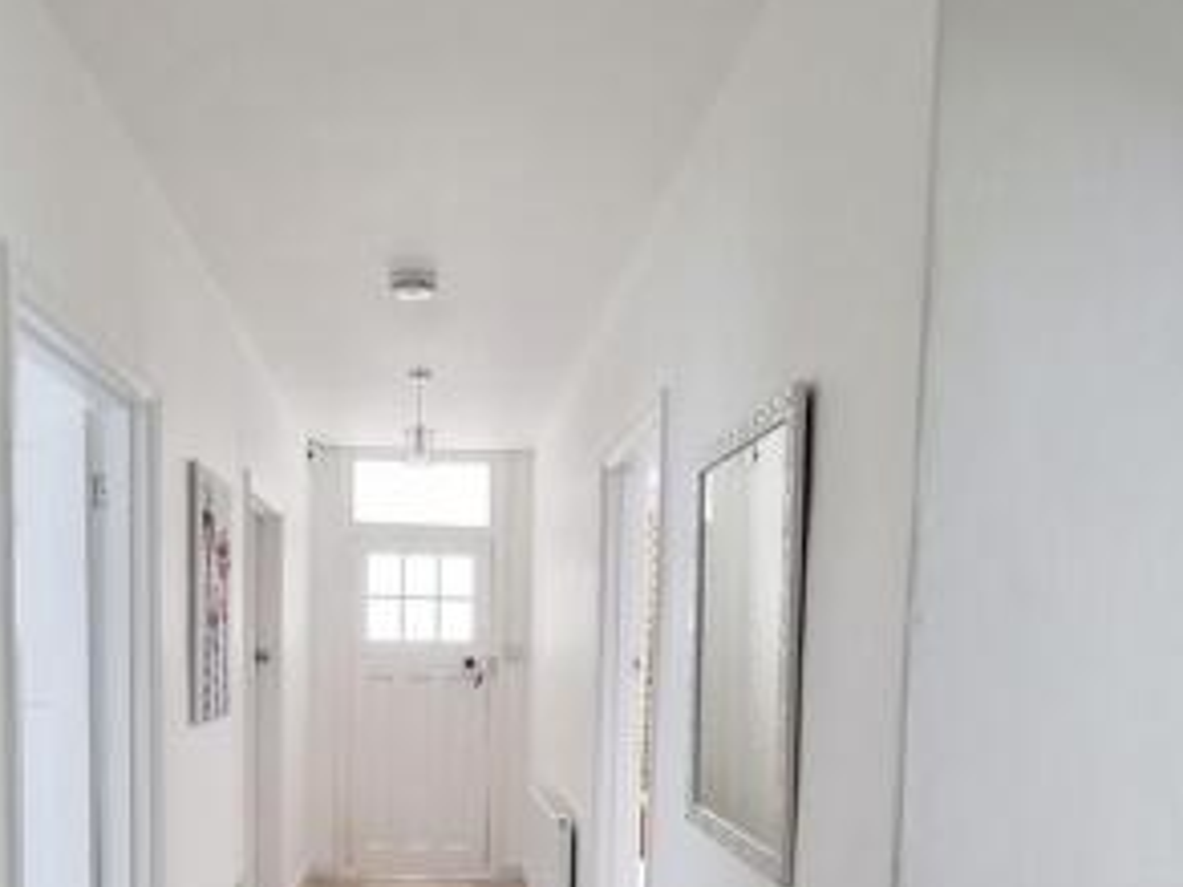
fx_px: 889
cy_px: 731
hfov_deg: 66.2
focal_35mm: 26
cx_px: 440
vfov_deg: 49.4
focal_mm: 2.2
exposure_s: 1/50
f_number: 2.2
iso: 80
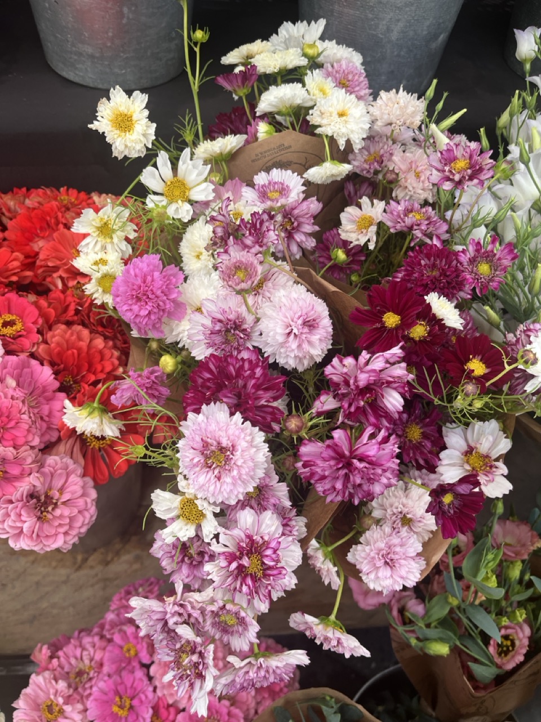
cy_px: 361
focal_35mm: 26
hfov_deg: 53.1
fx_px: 542
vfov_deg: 67.3
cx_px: 270
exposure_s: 1/260
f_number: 1.6
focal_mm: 5.1
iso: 40
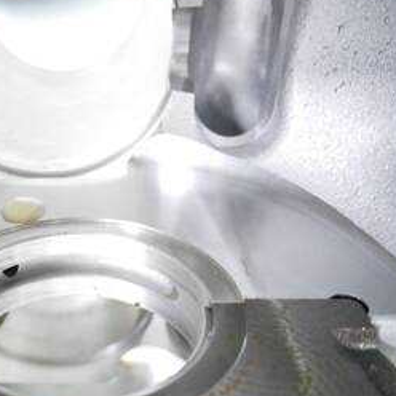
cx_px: 56
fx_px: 531
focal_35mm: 41
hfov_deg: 38.7
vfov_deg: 40.4
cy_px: 263
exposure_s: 1/40
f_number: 3.5
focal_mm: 12
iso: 3200
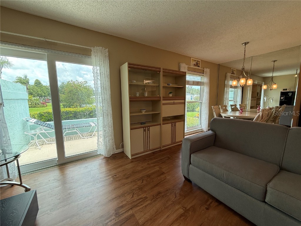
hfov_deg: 102.1
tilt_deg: -6.7
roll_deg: +0.1
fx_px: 122
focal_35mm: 14
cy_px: 113
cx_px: 150
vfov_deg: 85.7
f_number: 2.2
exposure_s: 1/120
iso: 80
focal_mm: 2.22
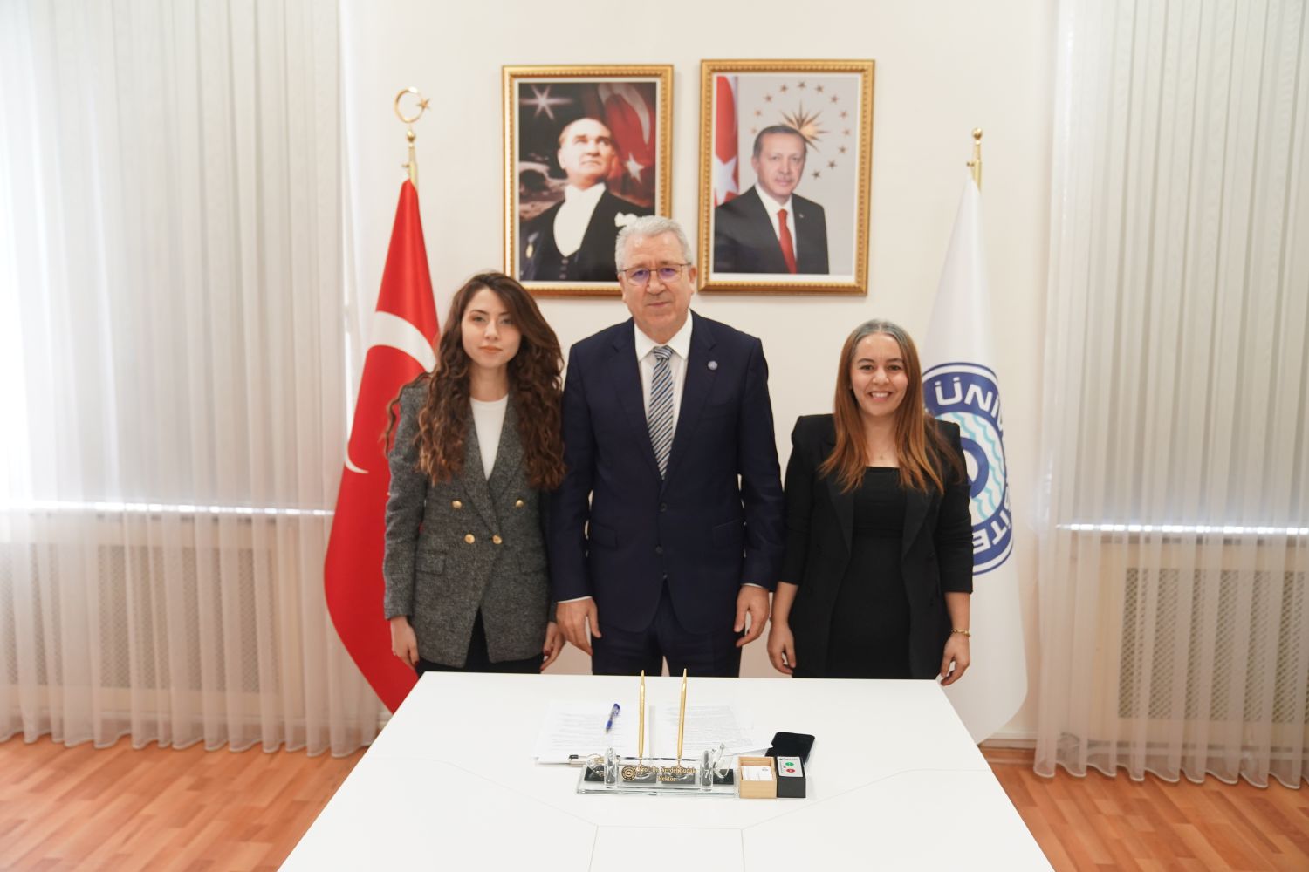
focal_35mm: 30
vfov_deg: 43.6
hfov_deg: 61.9
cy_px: 436
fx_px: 1091
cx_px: 654
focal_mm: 30
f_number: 3.2
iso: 1600
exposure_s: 1/125
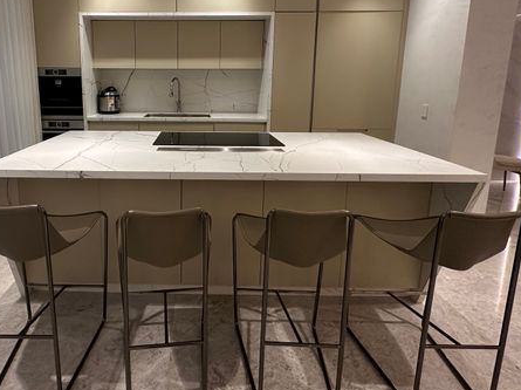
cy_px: 128
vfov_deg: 61.7
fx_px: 316
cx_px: 191
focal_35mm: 21
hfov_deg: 77.4
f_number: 2.2
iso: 250
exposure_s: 1/120
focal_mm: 2.22
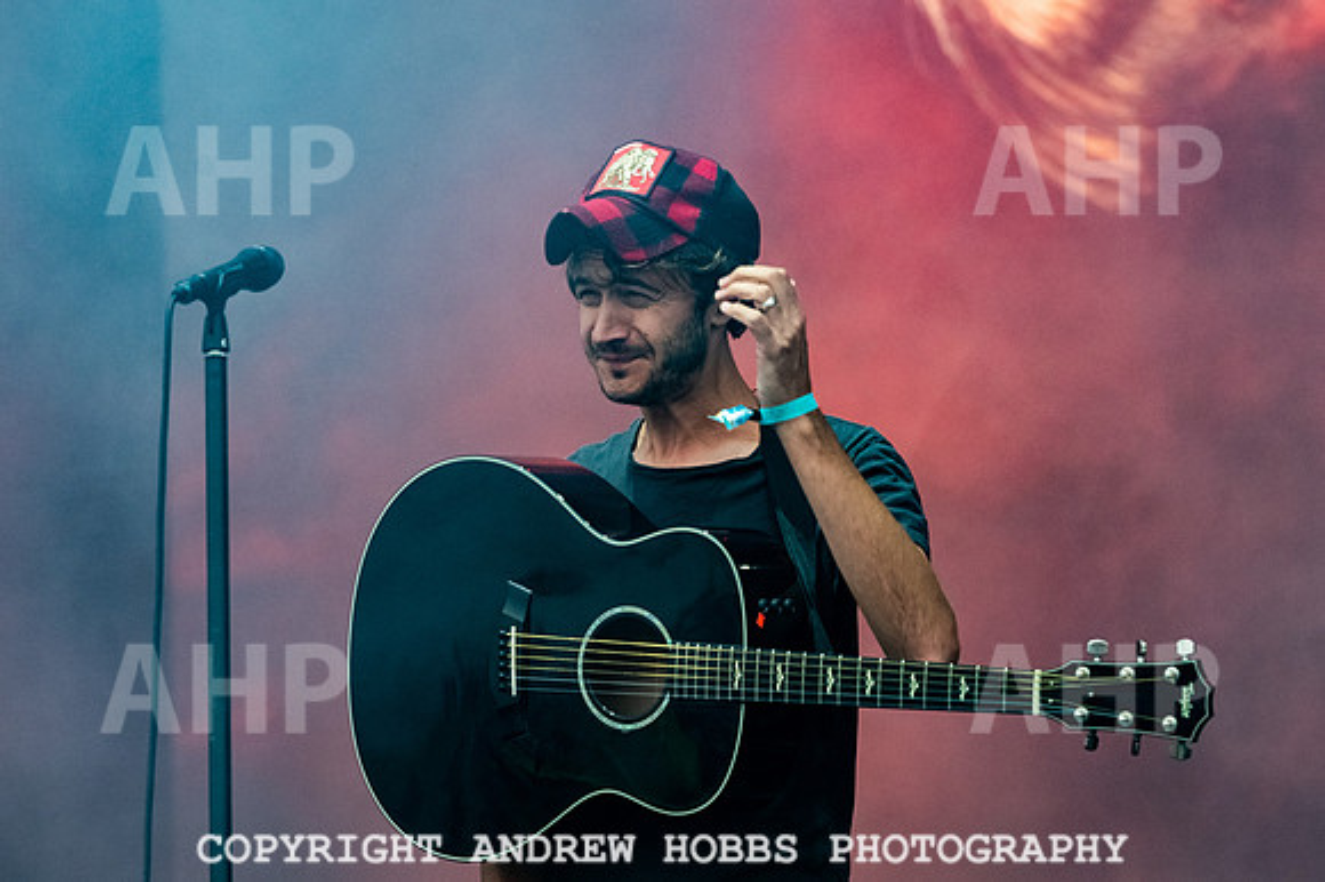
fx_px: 10107
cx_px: 662
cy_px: 403
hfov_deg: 7.5
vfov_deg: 5.0
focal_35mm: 275
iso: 2000
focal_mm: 200
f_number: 5.6
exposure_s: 1/640
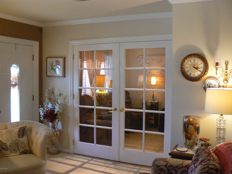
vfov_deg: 39.7
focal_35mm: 36
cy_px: 87
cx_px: 116
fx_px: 241
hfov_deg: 51.4
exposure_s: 1/25
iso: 200
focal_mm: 6
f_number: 2.8
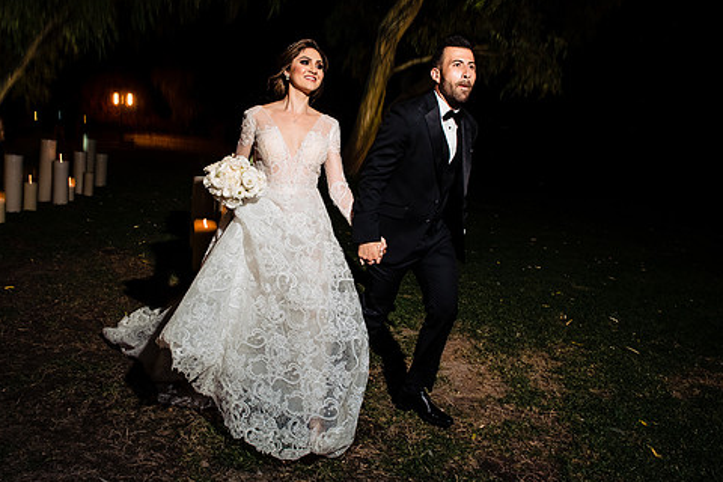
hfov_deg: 63.4
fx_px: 582
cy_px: 201
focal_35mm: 29
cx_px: 310
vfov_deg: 44.8
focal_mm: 24
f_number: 7.1
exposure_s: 1/60
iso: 2000
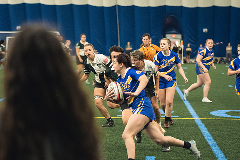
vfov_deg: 11.1
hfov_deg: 16.7
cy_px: 80
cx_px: 120
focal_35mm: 123
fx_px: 820
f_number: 2.8
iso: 8000
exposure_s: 1/500
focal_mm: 82
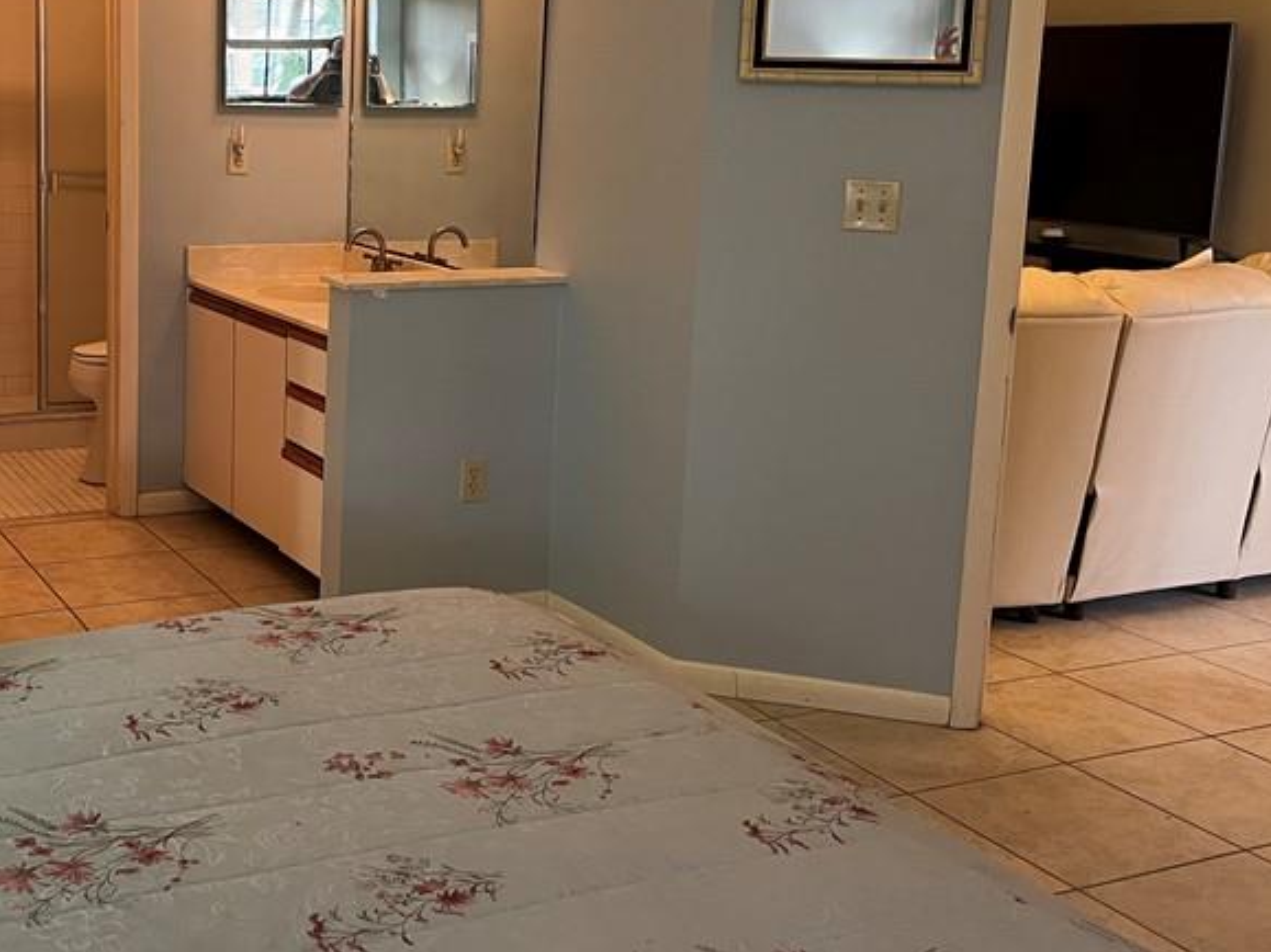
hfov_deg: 40.3
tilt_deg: -10.3
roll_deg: -0.7
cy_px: 358
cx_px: 349
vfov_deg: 31.4
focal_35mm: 46
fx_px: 1689
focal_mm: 5.1
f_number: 1.6
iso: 160
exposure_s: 1/60
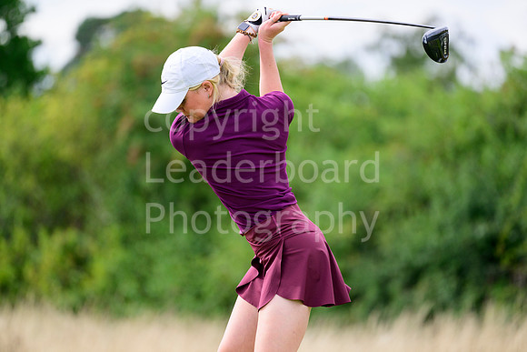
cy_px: 176
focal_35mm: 380
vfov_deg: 3.6
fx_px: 5564
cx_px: 264
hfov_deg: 5.4
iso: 1000
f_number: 5.6
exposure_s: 1/2000
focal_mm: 380
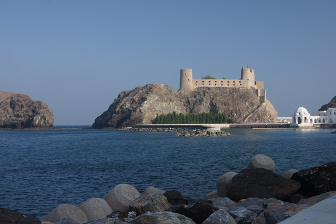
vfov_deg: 25.7
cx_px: 168
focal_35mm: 52
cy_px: 112
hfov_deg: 37.9
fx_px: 490
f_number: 10
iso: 200
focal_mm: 35
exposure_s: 1/100
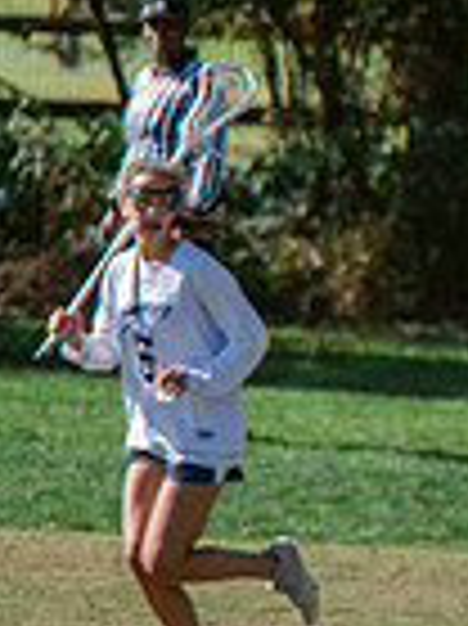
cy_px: 637
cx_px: 1283
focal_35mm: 803
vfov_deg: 2.5
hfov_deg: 1.8
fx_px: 14497
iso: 250
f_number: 5
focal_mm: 200
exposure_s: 1/1600
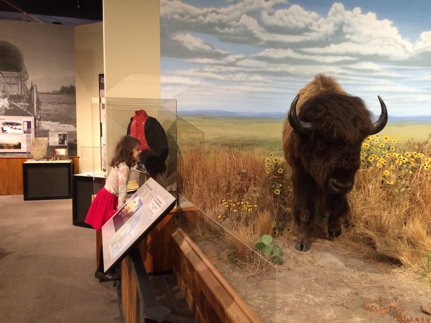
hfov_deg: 61.7
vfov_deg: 48.2
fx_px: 361
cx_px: 216
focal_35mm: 29
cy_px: 162
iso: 320
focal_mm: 4.15
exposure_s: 1/15
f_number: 2.2
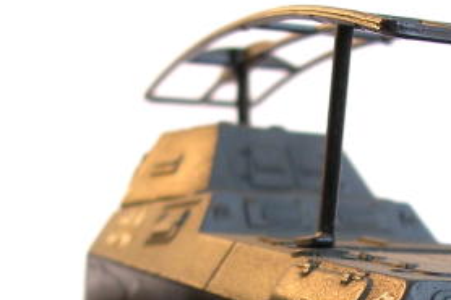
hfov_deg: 22.2
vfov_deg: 14.6
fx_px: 1139
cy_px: 332
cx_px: 341
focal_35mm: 91
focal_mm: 5.8
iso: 100
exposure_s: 1/89.8
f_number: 2.8
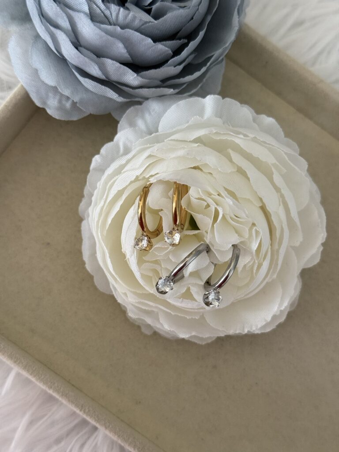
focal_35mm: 48
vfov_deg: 39.7
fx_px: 627
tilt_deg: -78.4
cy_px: 226
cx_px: 170
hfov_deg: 30.3
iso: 200
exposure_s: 1/60
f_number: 1.78
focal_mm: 6.76
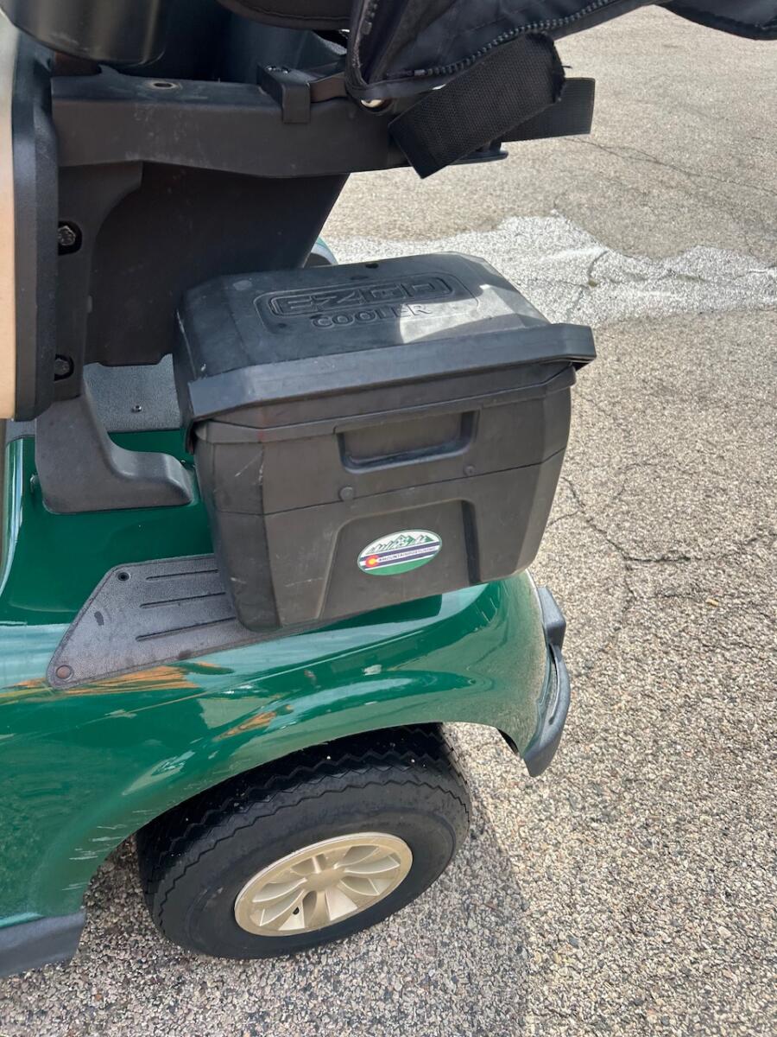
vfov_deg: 67.3
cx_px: 388
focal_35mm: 26
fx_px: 778
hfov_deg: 53.1
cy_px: 518
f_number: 1.5
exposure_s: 1/1972
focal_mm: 5.7
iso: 50
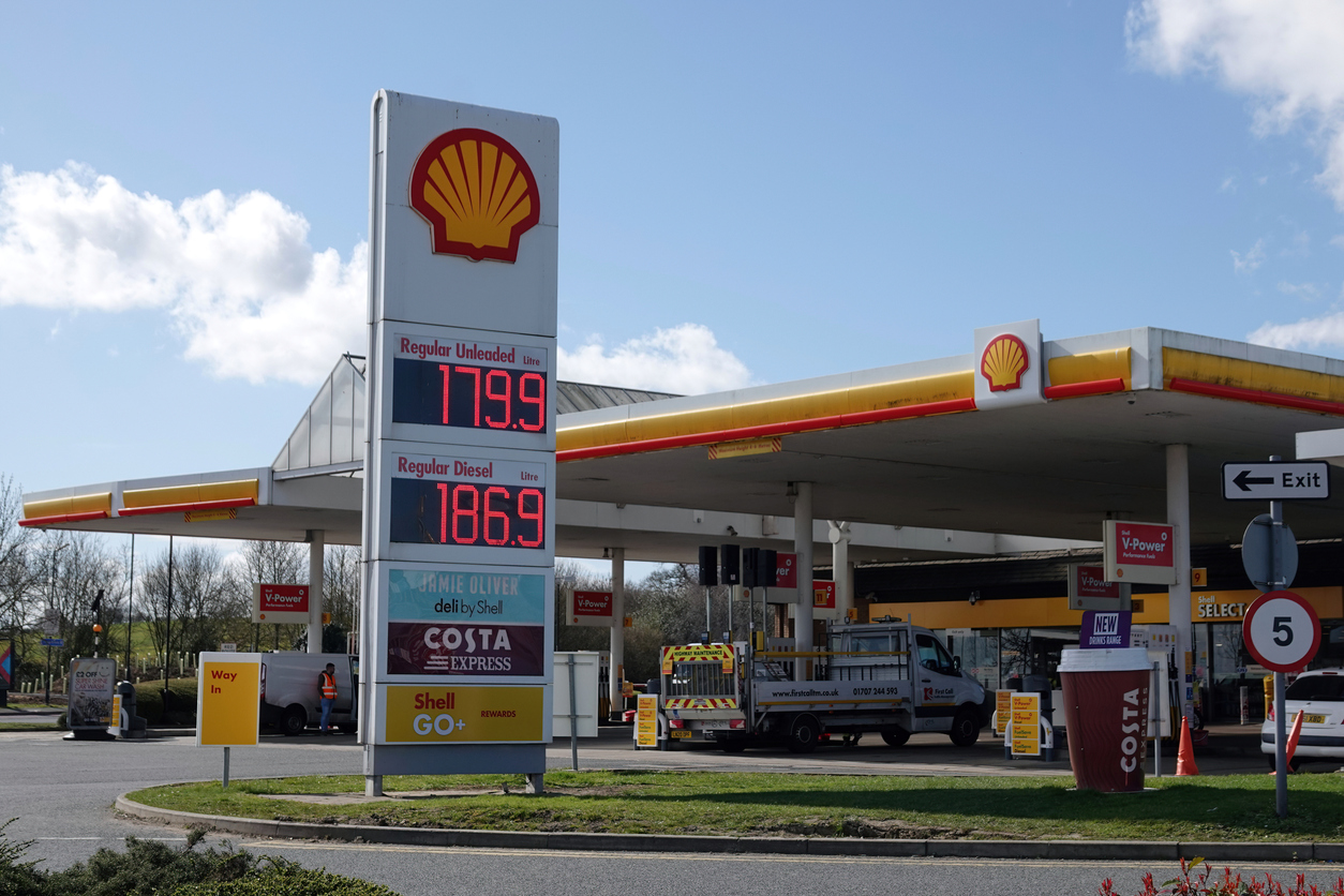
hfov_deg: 34.5
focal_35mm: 58
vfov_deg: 23.4
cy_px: 448
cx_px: 672
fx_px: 2165
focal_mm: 21.3
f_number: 4
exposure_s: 1/1000
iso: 100
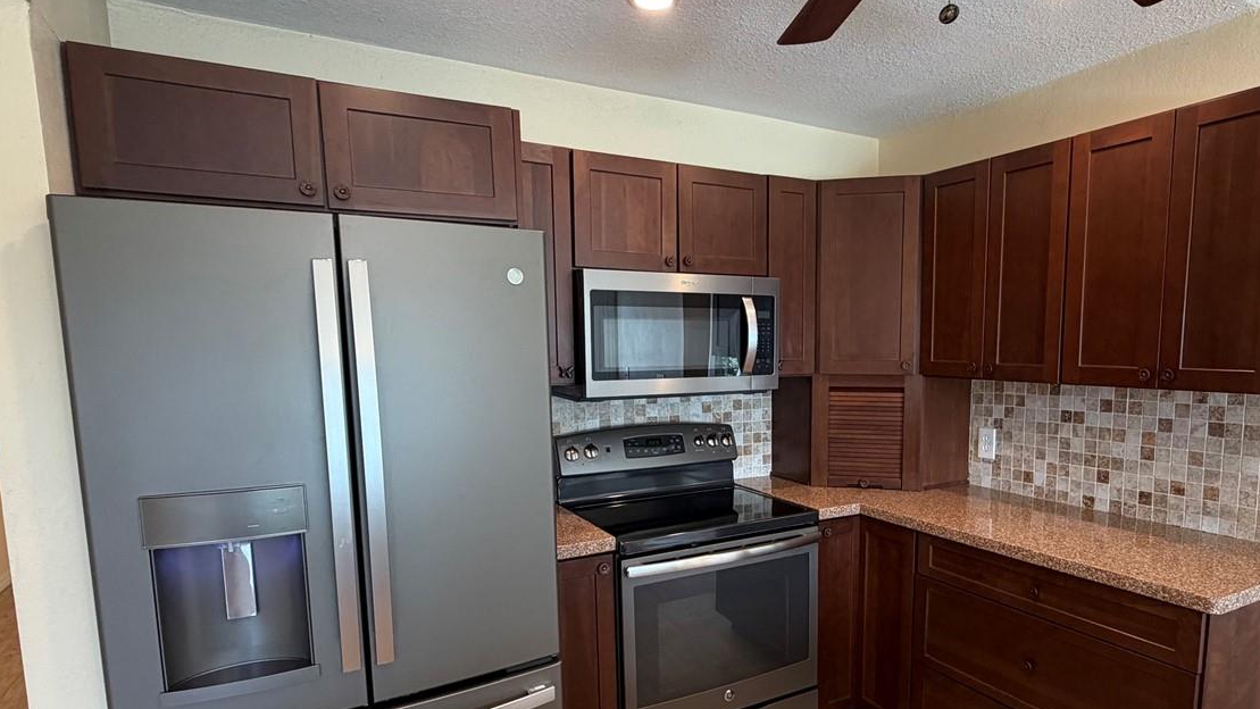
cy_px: 434
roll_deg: +0.5
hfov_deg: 80.5
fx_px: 735
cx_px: 739
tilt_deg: -7.1
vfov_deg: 51.1
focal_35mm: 22
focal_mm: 2.22
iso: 200
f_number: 2.2
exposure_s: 1/60
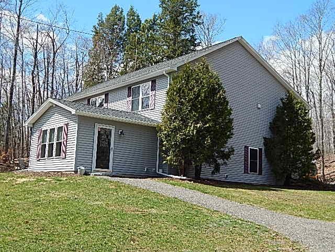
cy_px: 126
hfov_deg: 43.9
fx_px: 416
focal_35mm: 43
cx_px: 168
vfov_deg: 33.6
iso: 125
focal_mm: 7.7
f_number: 3.6
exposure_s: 1/800
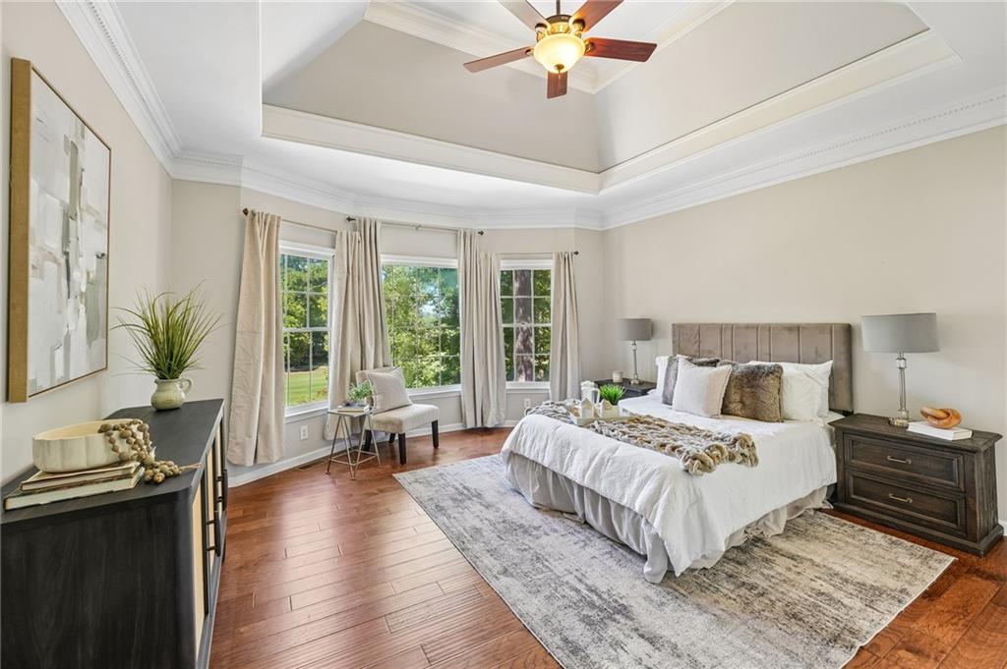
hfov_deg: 104.3
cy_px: 334
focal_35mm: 14
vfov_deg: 81.1
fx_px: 391
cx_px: 504
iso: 320
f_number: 8
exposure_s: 1/10
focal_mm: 14
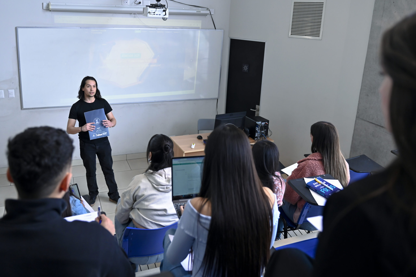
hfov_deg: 63.7
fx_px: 335
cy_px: 138
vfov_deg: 44.9
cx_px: 208
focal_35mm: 29
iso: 1600
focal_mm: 29
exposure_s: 1/160
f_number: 3.2
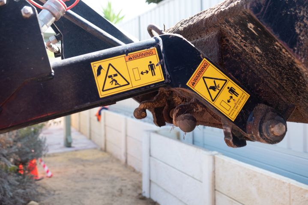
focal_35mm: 44
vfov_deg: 30.5
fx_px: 376
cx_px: 154
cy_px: 102
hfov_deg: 44.5
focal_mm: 29.3
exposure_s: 1/125
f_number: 4.3
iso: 200
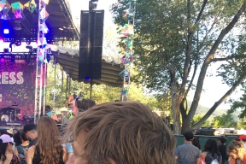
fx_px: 458
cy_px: 202
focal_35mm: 67
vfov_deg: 19.1
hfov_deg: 28.7
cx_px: 17
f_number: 2.2
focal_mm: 4.15
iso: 32
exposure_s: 1/120
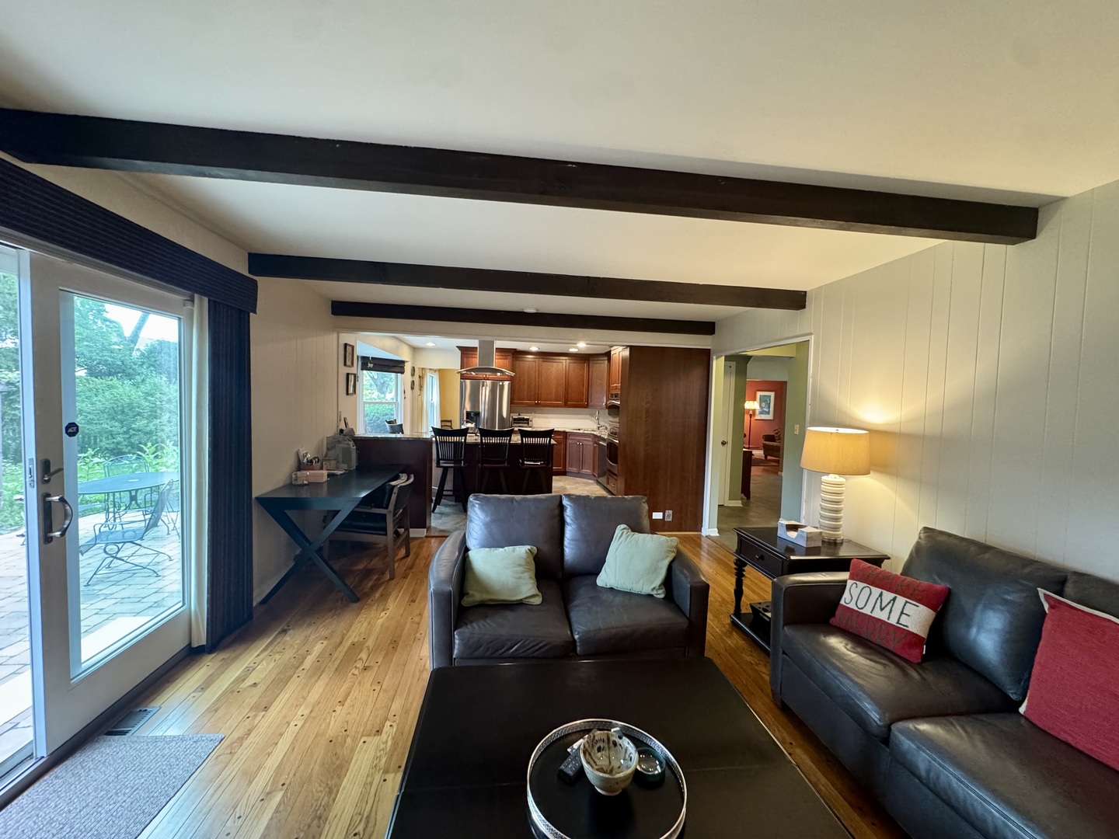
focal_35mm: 14
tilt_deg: -3.4
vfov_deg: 85.7
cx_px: 560
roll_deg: -1.9
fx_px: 453
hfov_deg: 102.1
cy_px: 420
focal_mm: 2.22
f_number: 2.2
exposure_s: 1/60
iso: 640
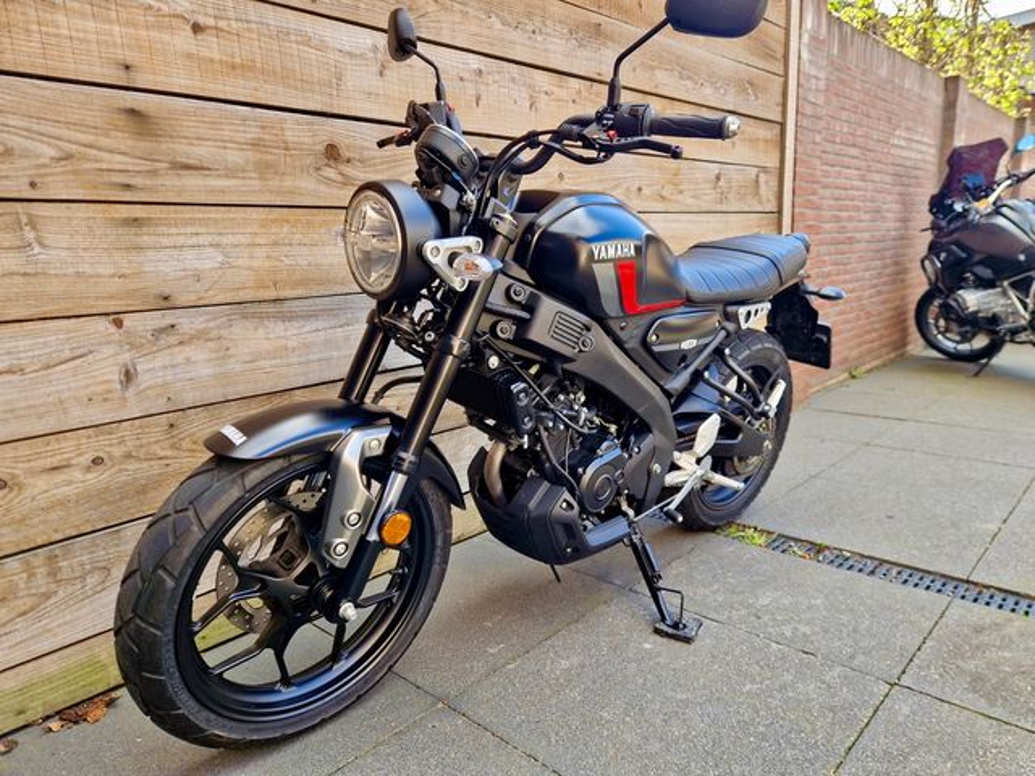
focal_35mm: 23
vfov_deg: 58.9
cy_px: 388
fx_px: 688
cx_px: 518
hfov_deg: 73.9
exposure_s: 1/180
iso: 50
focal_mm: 5.4
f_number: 1.8
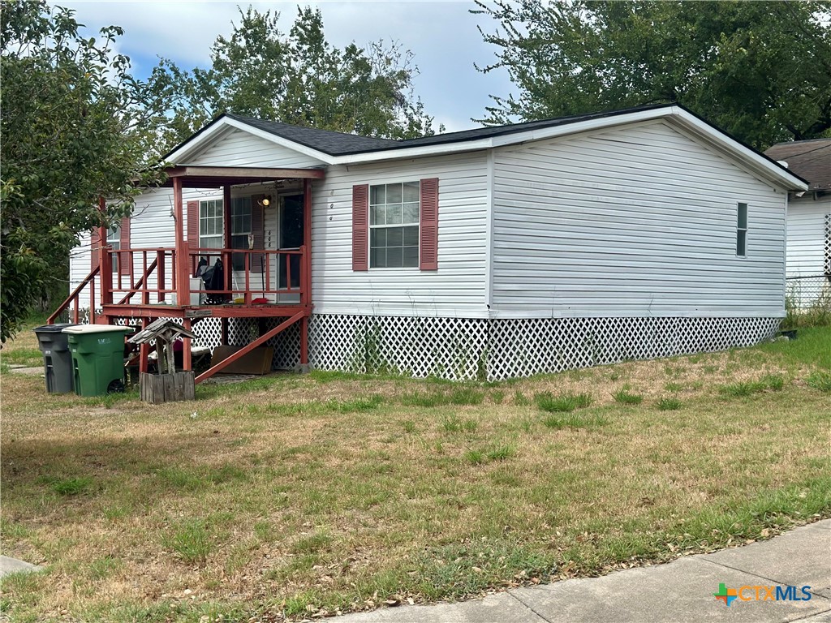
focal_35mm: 48
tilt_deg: +0.5
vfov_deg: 30.3
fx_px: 1152
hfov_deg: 39.7
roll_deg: -1.0
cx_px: 416
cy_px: 312
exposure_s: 1/4566
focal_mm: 6.86
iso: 100
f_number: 1.78
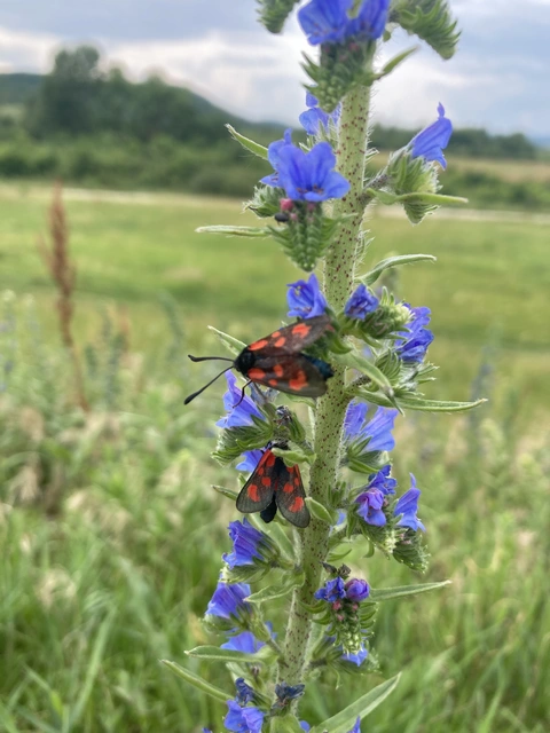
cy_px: 366
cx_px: 275
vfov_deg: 63.4
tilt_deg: -19.9
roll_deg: -3.2
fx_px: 593
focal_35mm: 28
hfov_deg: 49.7
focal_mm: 3.99
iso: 20
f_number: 1.8
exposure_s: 1/631
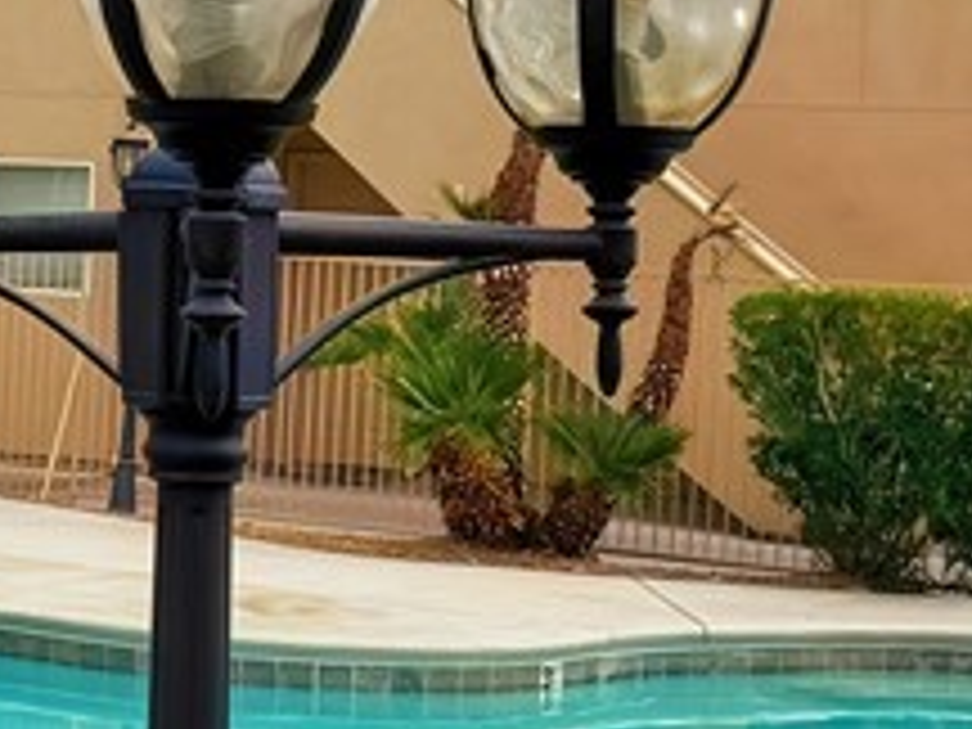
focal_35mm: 147
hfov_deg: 12.8
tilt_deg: -1.2
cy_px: 212
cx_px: -418
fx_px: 4128
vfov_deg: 10.1
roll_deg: -1.0
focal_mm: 6.76
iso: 80
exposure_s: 1/5714
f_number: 1.78
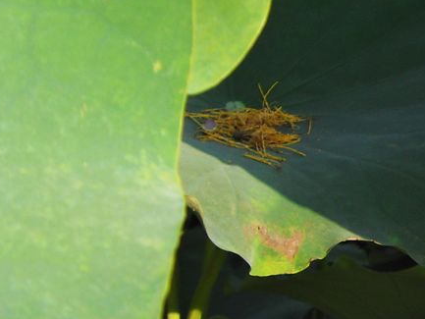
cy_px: 197
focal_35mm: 108
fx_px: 1326
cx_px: 573
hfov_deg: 17.0
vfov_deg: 13.7
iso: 80
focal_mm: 6.6
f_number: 3.5
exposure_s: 1/250
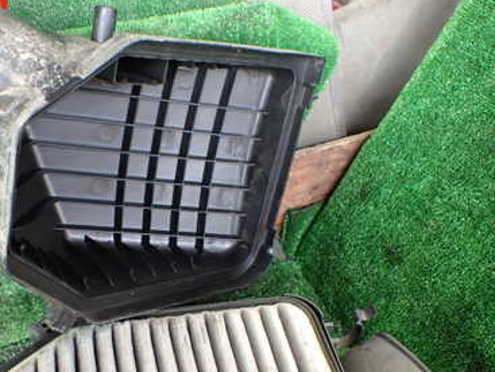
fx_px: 701
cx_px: 167
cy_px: 287
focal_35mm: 49
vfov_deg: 29.2
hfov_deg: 38.5
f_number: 2.3
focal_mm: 5.4
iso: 320
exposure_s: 1/125
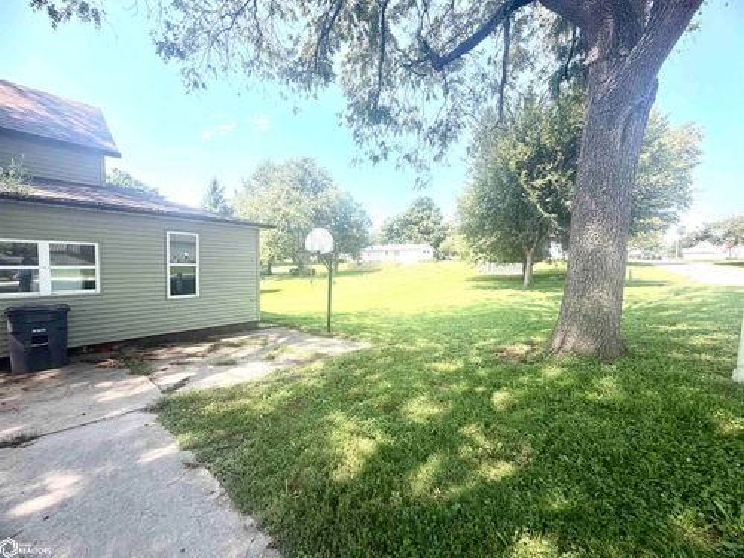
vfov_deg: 85.7
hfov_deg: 102.1
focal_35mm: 14
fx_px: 301
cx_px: 372
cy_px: 279
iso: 40
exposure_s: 1/502
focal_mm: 2.22
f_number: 2.2
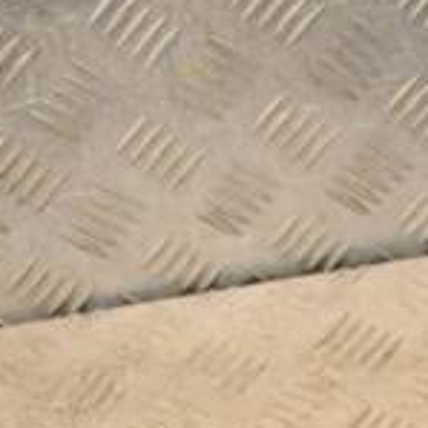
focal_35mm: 144
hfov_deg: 11.8
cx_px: 566
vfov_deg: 11.9
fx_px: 2014
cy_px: 468
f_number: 5
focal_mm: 28
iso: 800
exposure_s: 1/200
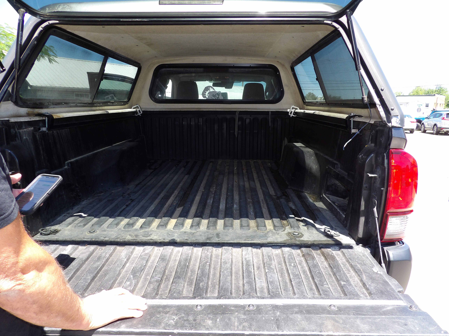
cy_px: 168
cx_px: 224
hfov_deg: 71.6
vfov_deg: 56.8
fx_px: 311
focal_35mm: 24
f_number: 3.2
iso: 100
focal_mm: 4.3
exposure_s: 1/167
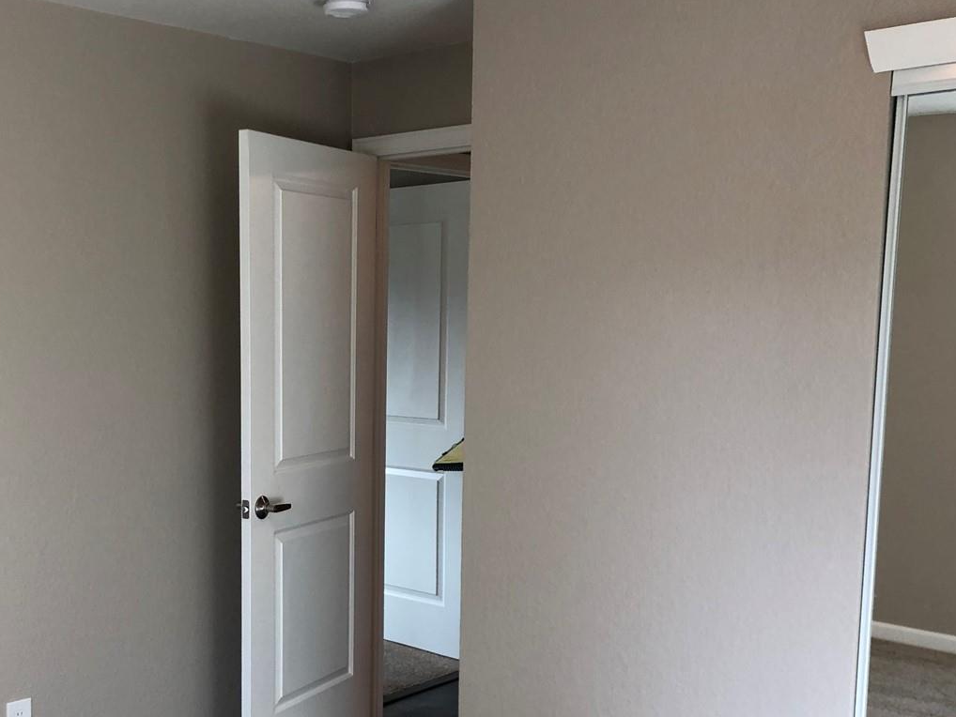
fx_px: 1215
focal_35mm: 44
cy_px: 484
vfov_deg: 32.6
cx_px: 301
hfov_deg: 42.2
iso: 32
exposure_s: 1/40
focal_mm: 4
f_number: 1.8
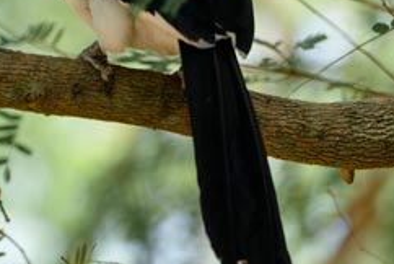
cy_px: -10
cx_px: 138
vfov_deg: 1.8
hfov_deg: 2.6
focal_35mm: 780
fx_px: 8547
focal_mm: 315
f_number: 5.6
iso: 400
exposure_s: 1/800
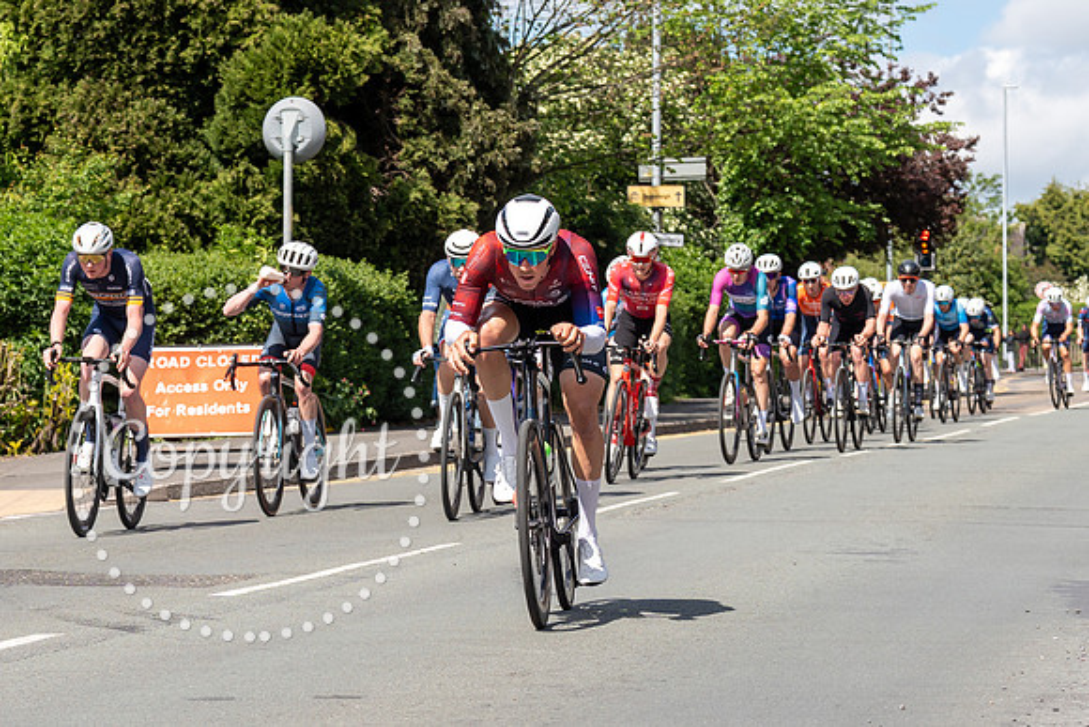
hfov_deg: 15.1
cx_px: 438
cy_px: 416
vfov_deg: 10.1
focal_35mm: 136
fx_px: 4116
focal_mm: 70
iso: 250
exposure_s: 1/1000
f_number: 5.6
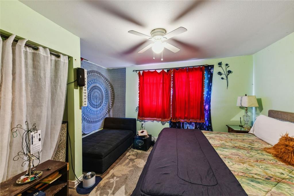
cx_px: 147
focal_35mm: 14
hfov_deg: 104.3
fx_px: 114
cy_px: 98
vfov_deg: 81.2
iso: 320
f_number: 11
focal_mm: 14
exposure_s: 4
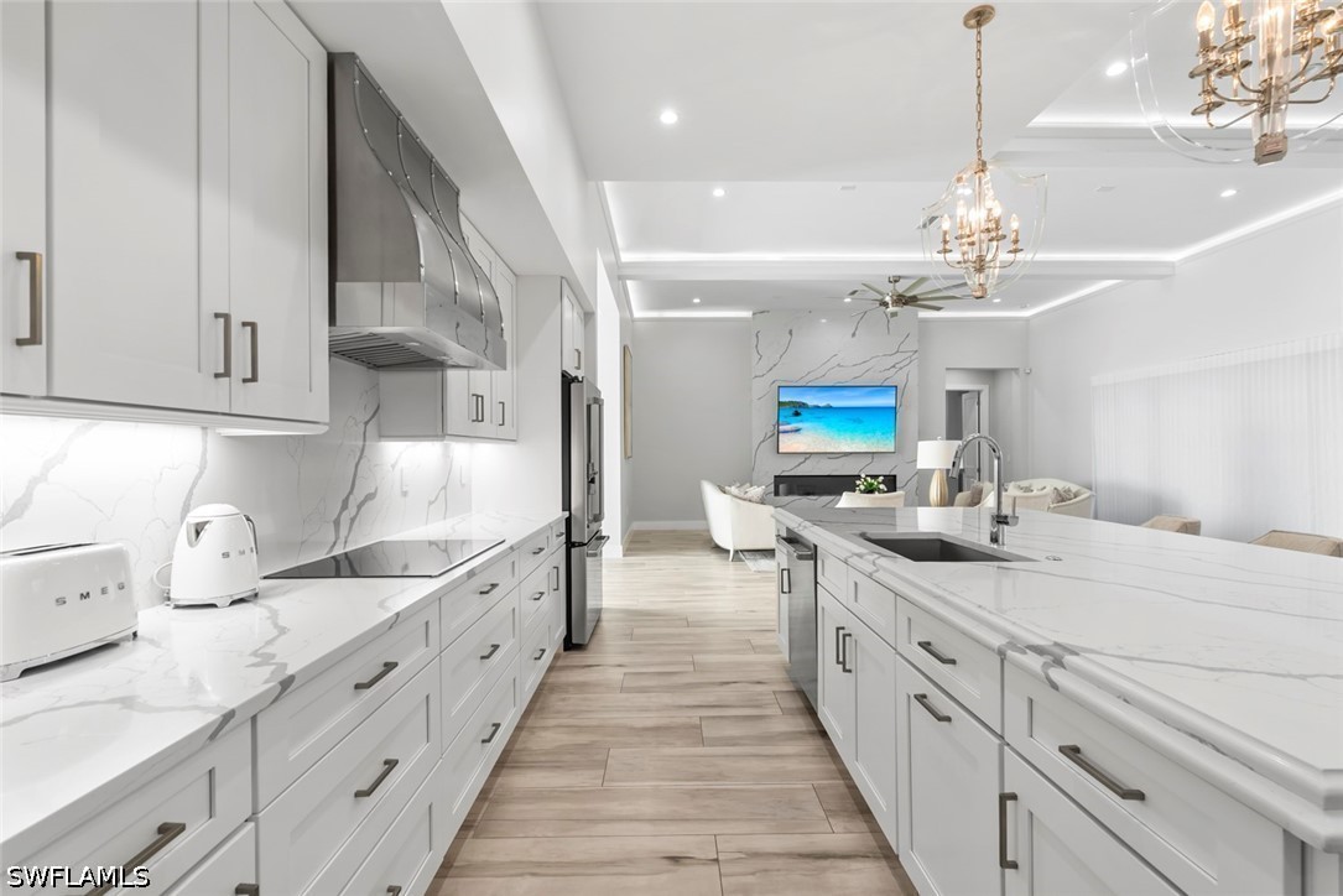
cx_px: 672
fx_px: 597
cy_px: 448
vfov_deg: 73.8
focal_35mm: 16
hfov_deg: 96.7
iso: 100
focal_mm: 16
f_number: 9
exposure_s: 1/5
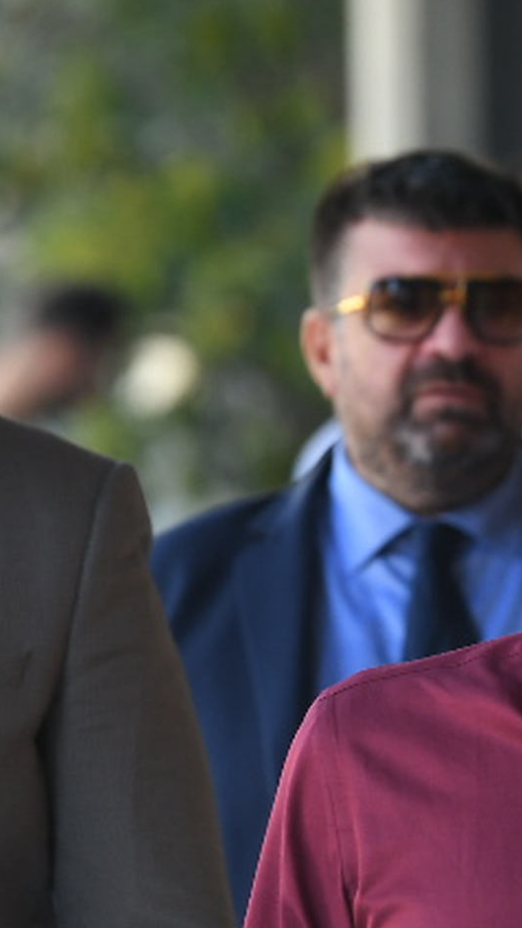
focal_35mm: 702
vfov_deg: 3.1
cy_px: 936
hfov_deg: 1.7
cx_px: 652
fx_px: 17268
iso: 500
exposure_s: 1/250
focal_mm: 175
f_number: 4
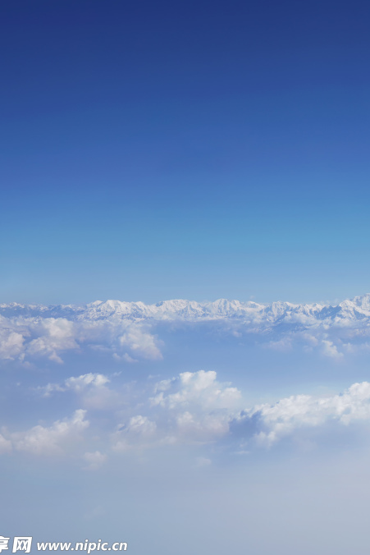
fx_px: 817
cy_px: 280
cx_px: 374
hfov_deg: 24.3
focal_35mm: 53
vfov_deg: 37.5
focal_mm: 35
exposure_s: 1/400
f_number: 10
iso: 100
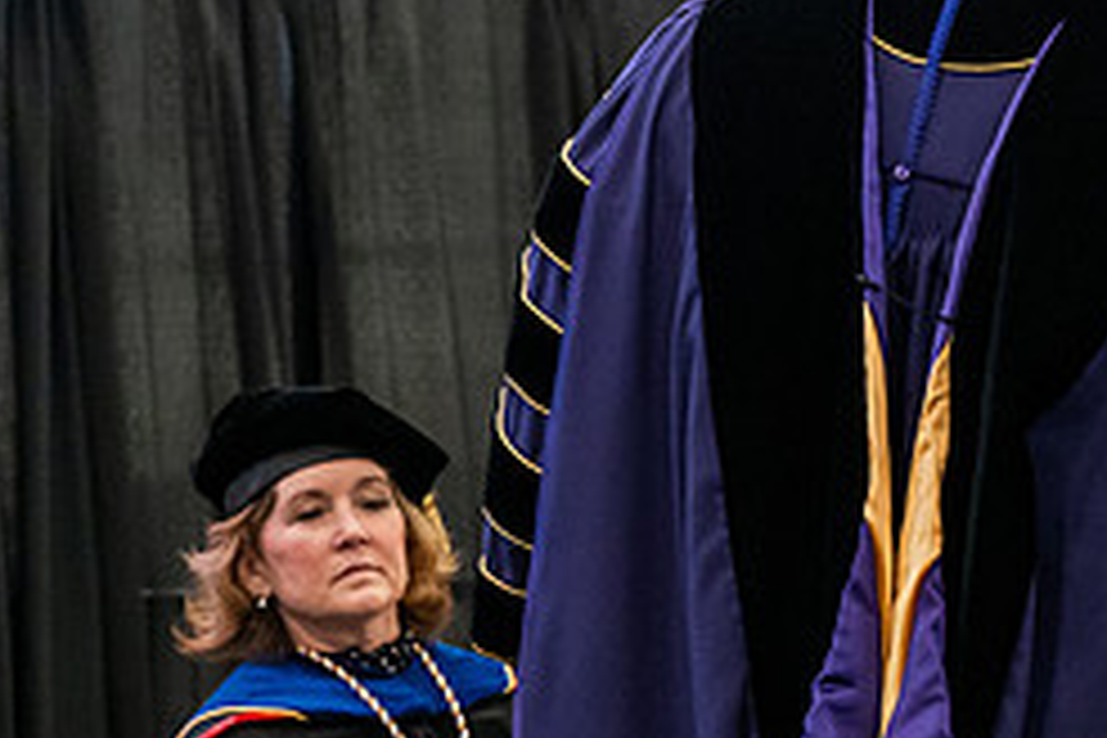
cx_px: 1242
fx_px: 6242
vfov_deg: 6.8
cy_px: 92
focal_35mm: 203
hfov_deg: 10.0
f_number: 5
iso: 6400
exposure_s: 1/250
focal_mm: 86
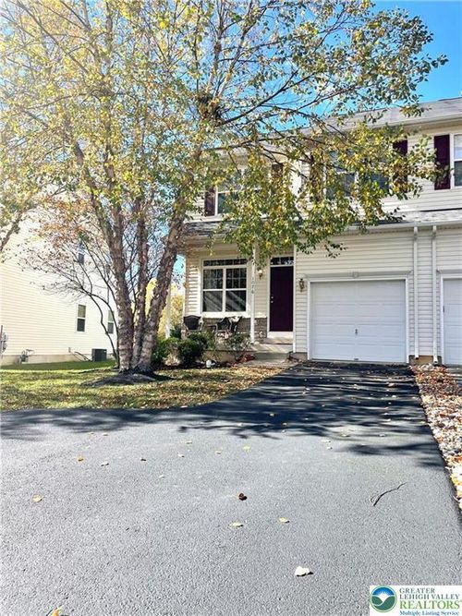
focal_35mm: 26
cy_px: 308
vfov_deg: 67.3
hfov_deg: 53.0
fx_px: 463
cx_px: 231
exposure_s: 1/1147
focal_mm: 4.2
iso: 32
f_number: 1.6
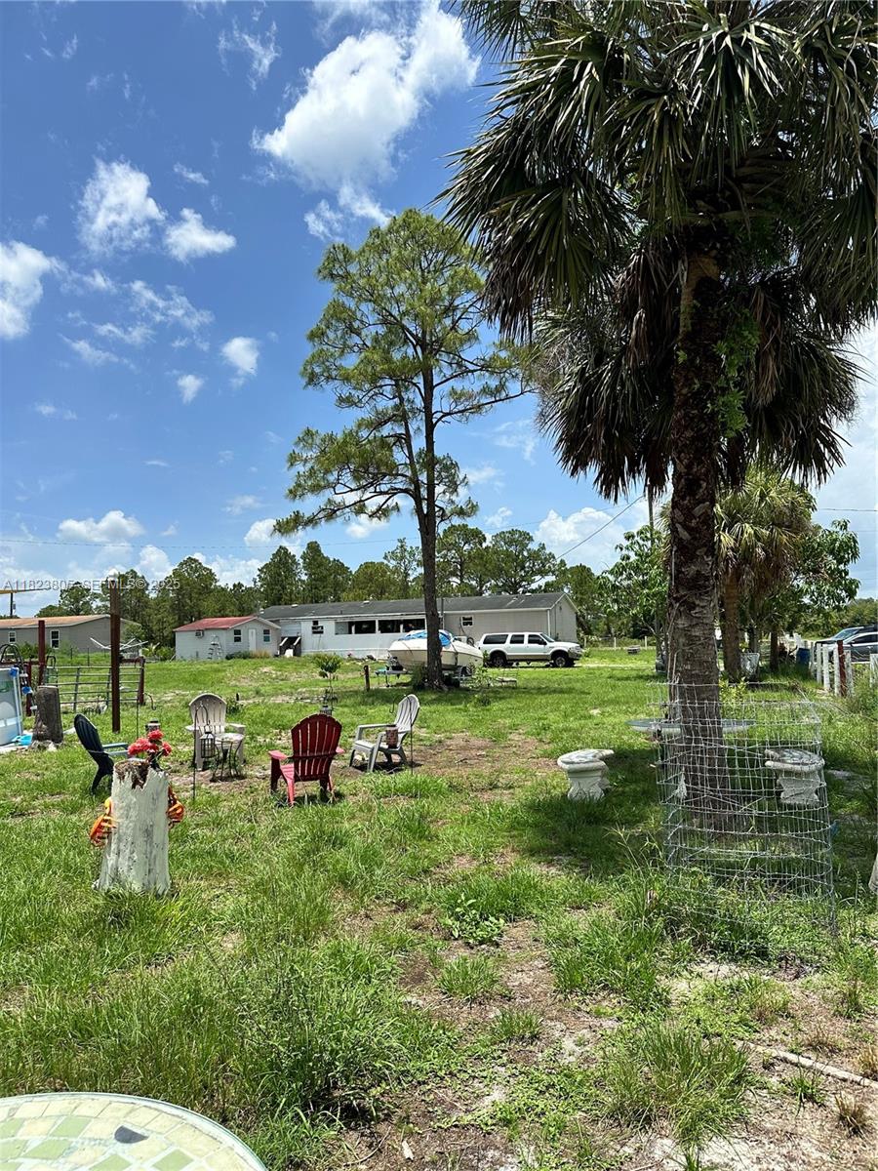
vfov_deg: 71.6
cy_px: 586
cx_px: 439
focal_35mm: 24
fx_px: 812
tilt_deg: +4.4
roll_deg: +0.7
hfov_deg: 56.8
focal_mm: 6.86
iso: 80
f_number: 1.78
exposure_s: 1/4762
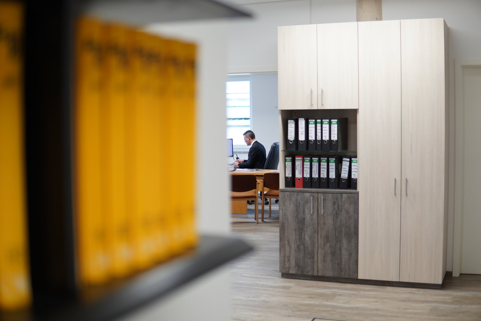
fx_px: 601
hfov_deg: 43.6
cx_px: 240
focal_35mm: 45
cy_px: 160
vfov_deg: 29.9
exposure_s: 1/100
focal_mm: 30
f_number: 1.4
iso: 100
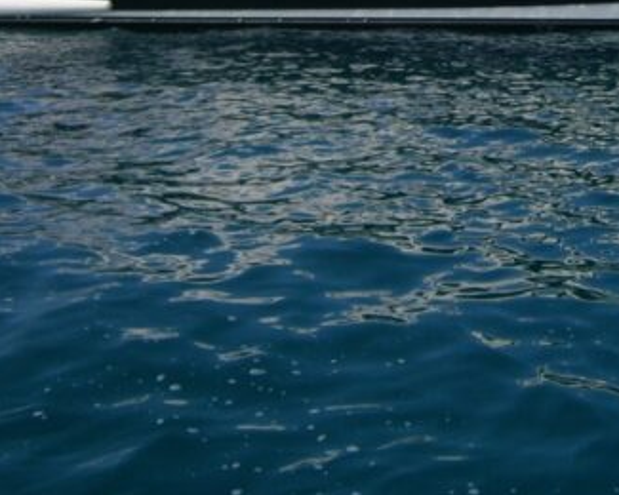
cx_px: 484
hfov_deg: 30.8
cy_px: -38
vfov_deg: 23.9
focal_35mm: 60
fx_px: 1099
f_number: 8
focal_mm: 4.7
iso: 80
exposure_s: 1/250
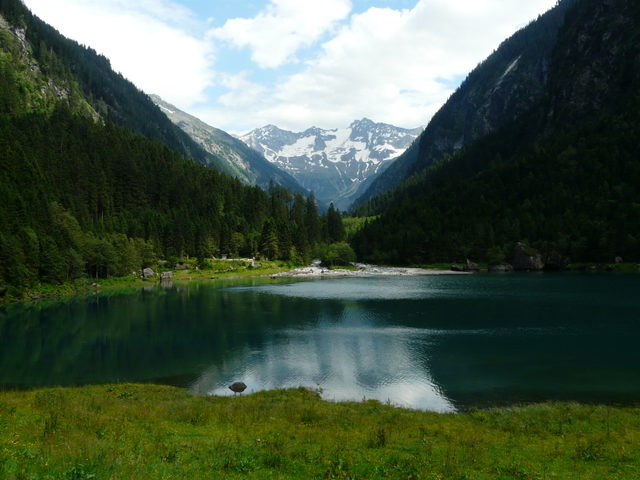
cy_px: 240
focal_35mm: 36
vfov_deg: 39.7
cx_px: 320
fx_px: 666
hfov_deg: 51.4
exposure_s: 1/200
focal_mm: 5.9
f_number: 5.6
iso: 100
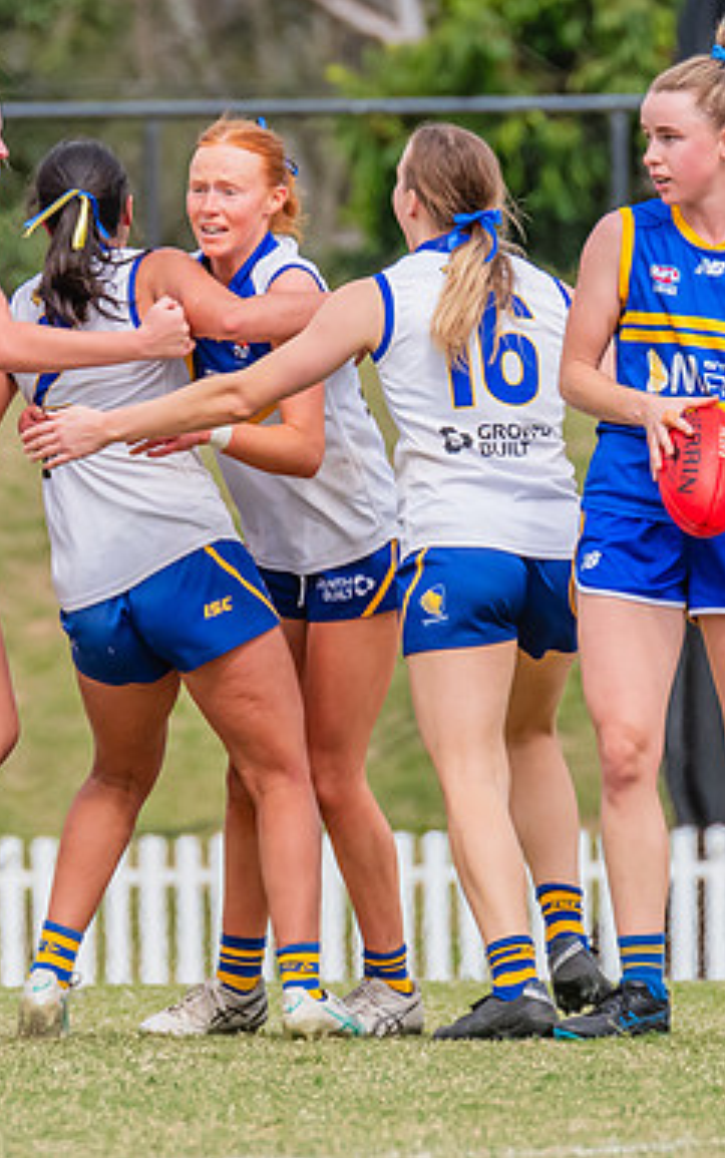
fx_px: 41999
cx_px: 265
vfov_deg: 1.6
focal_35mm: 1330
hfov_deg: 1.0
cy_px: 357
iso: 800
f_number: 9
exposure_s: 1/1250
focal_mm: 420
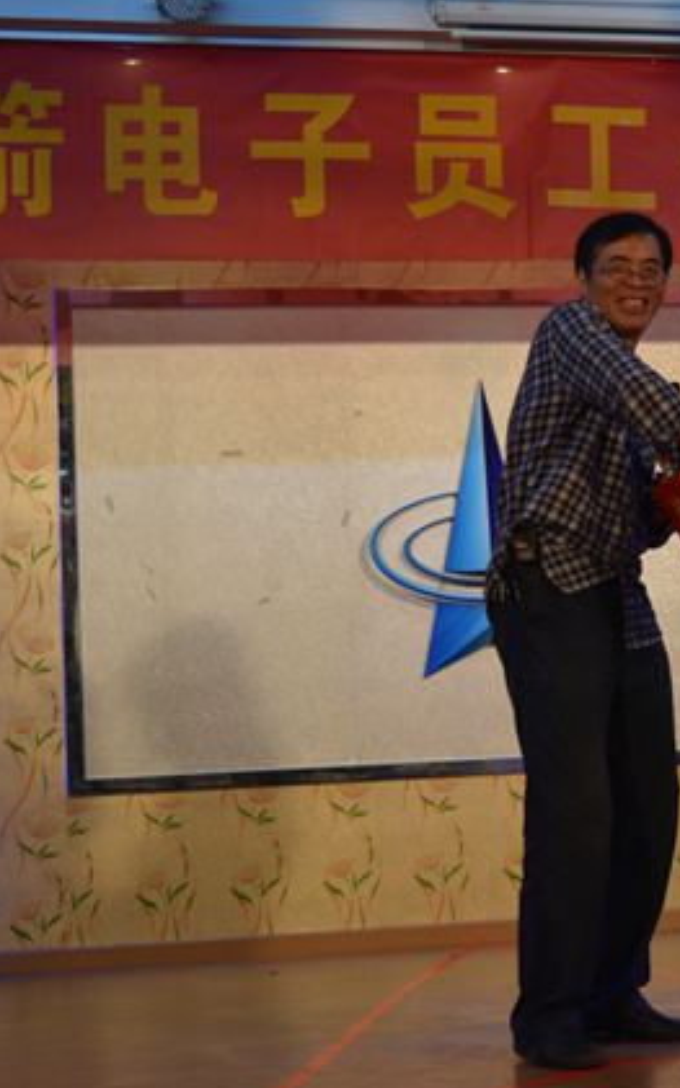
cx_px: 734
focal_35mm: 79
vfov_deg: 26.2
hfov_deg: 16.1
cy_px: 541
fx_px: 2343
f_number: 4.5
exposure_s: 1/60
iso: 560
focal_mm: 34
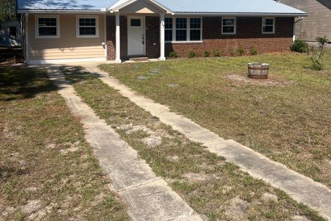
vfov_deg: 34.8
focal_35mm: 37
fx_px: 340
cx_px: 165
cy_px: 44
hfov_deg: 51.9
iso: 50
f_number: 1.5
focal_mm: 5.7
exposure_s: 1/5319
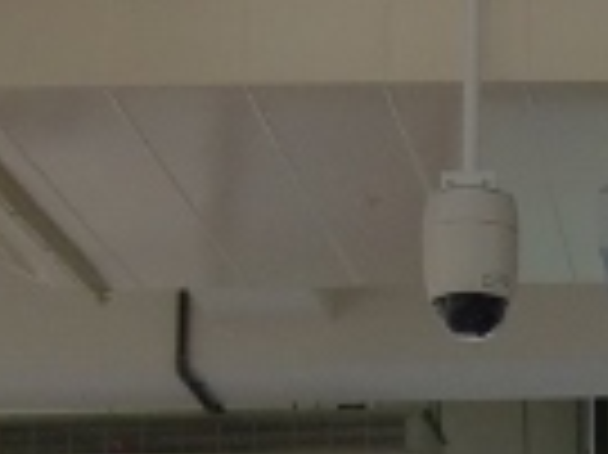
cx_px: 779
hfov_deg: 14.3
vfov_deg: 10.3
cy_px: 877
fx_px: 2334
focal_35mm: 133
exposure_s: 1/60
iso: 125
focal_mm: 4.9
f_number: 2.6
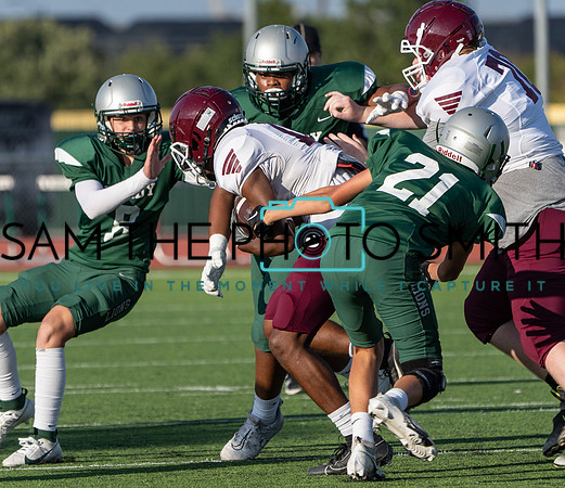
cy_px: 268
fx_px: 10173
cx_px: 263
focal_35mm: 590
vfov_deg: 2.7
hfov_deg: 3.2
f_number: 5.6
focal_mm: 336
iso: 250
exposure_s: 1/1250
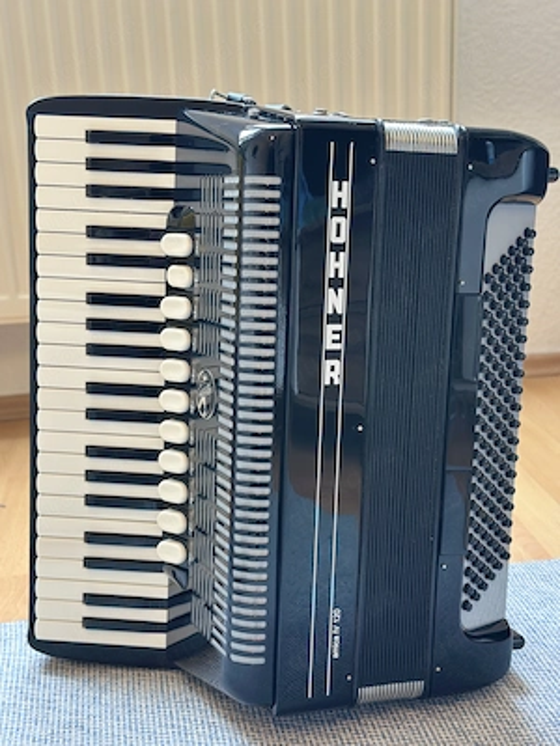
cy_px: 373
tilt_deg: -16.2
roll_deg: +2.6
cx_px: 280
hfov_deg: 30.3
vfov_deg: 39.7
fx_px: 1035
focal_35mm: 48
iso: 125
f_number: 1.78
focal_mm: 6.86
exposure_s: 1/64
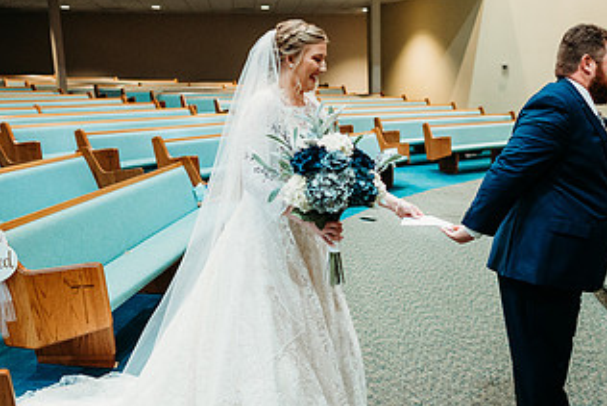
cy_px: 272
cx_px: 373
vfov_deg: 30.3
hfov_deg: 44.2
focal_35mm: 44
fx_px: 742
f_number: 1.8
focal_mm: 24
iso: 2000
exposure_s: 1/100
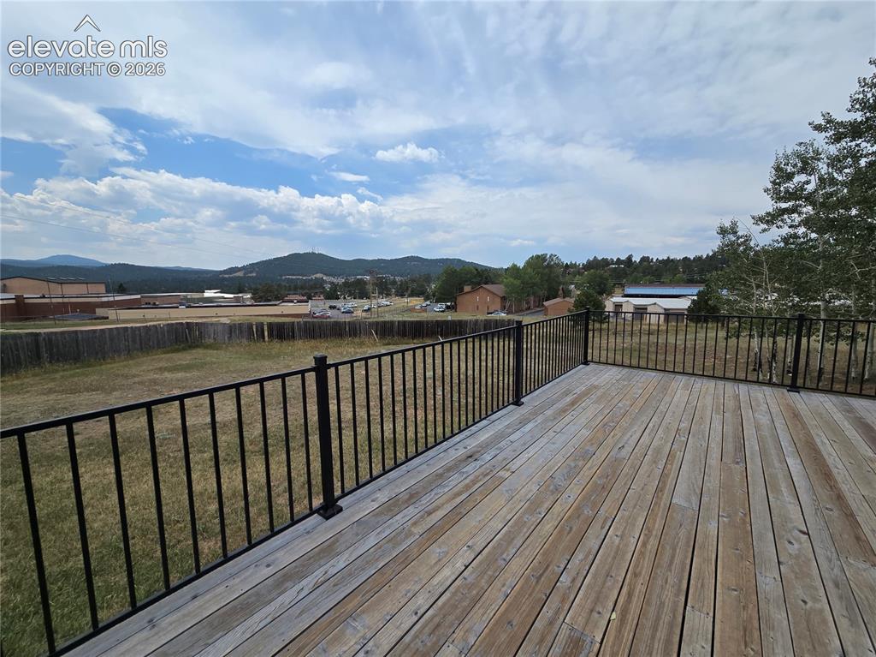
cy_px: 328
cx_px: 438
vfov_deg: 89.9
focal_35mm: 13
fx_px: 329
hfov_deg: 106.2
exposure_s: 1/3618
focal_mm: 2.2
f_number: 2.2
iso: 50
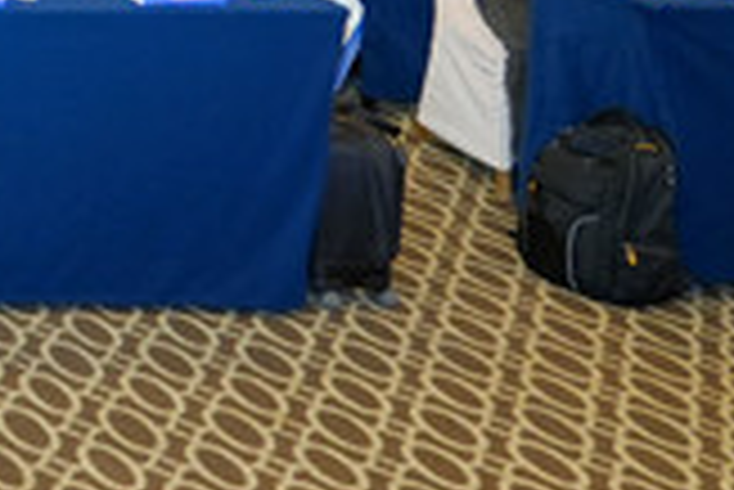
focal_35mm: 98
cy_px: -443
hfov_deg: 16.0
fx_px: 2000
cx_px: -752
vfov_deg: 12.5
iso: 800
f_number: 4
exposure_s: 1/125
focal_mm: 20
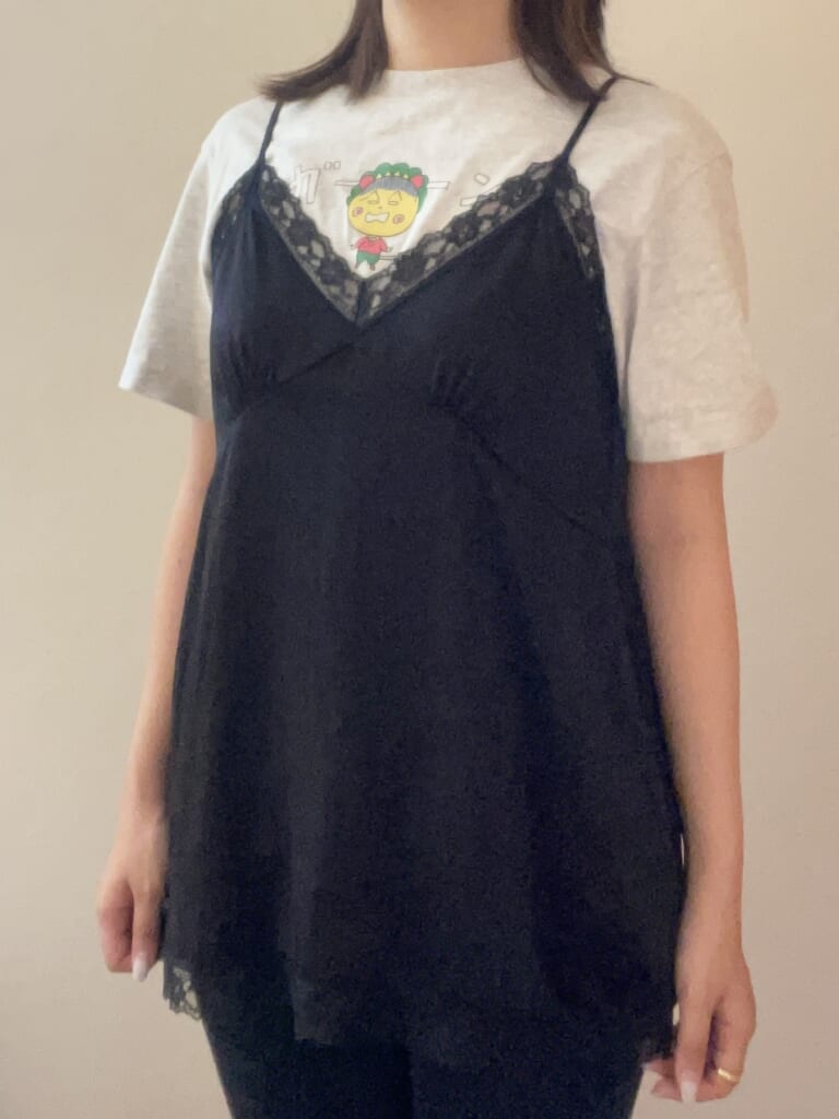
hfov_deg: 46.8
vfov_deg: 60.0
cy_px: 560
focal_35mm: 30
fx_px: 969
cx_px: 420
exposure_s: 1/54
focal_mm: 2.71
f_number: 2.2
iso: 400
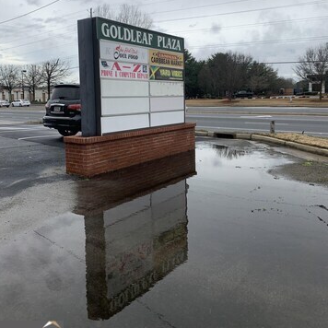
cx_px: 163
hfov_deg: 52.5
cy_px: 122
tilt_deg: -3.0
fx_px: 332
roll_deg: -0.7
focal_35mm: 31
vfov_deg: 51.9
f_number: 1.8
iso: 25
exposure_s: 1/1953
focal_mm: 4.25
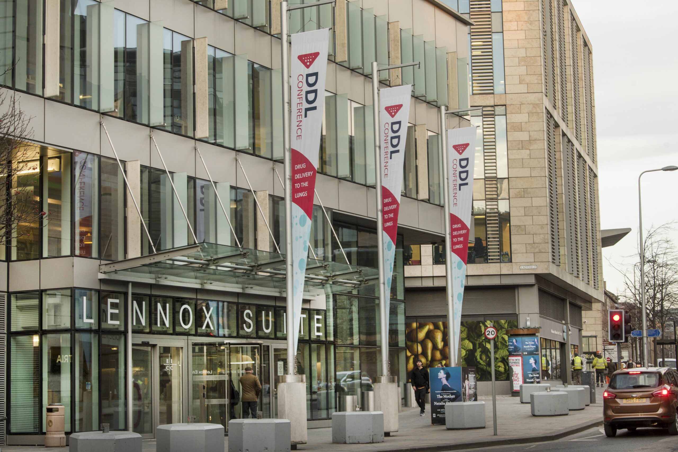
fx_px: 1319
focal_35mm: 70
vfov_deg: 19.5
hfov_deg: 28.8
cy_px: 226
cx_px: 339
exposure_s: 1/60
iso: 800
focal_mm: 70
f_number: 9
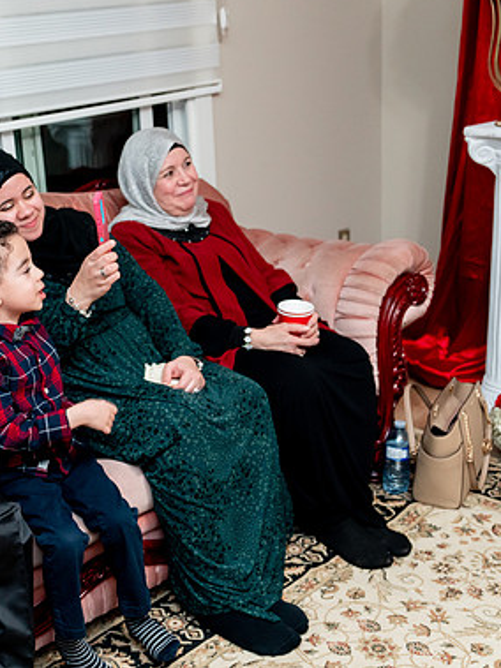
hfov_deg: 28.2
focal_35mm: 50
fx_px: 965
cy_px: 329
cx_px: 72
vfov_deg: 38.2
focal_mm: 34
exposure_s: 1/160
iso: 1600
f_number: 2.8
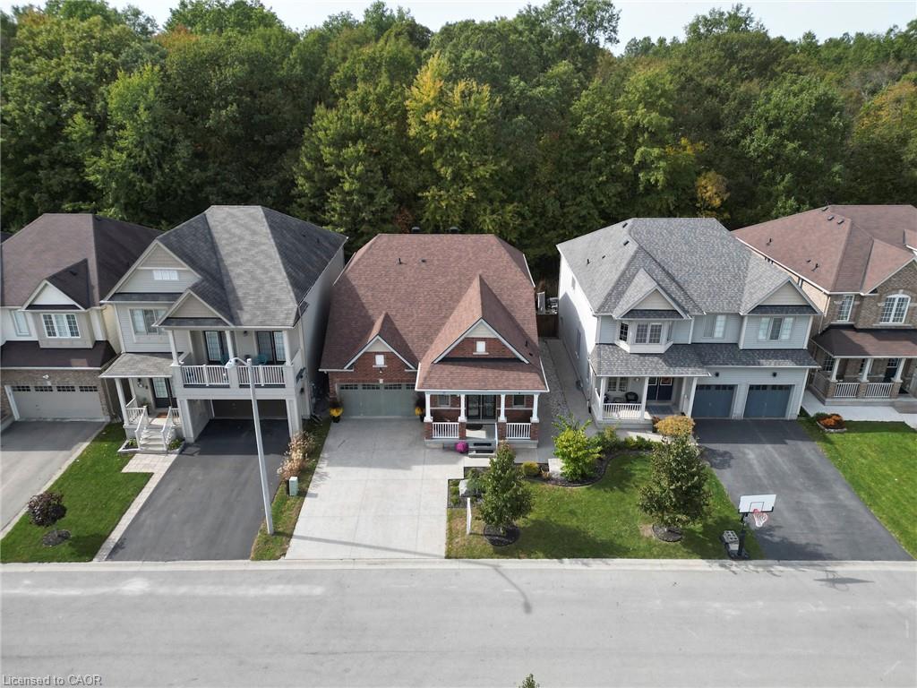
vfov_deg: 56.8
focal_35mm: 24
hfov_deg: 71.6
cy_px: 344
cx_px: 458
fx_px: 636
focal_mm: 6.72
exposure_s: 1/1600
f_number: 1.7
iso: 130
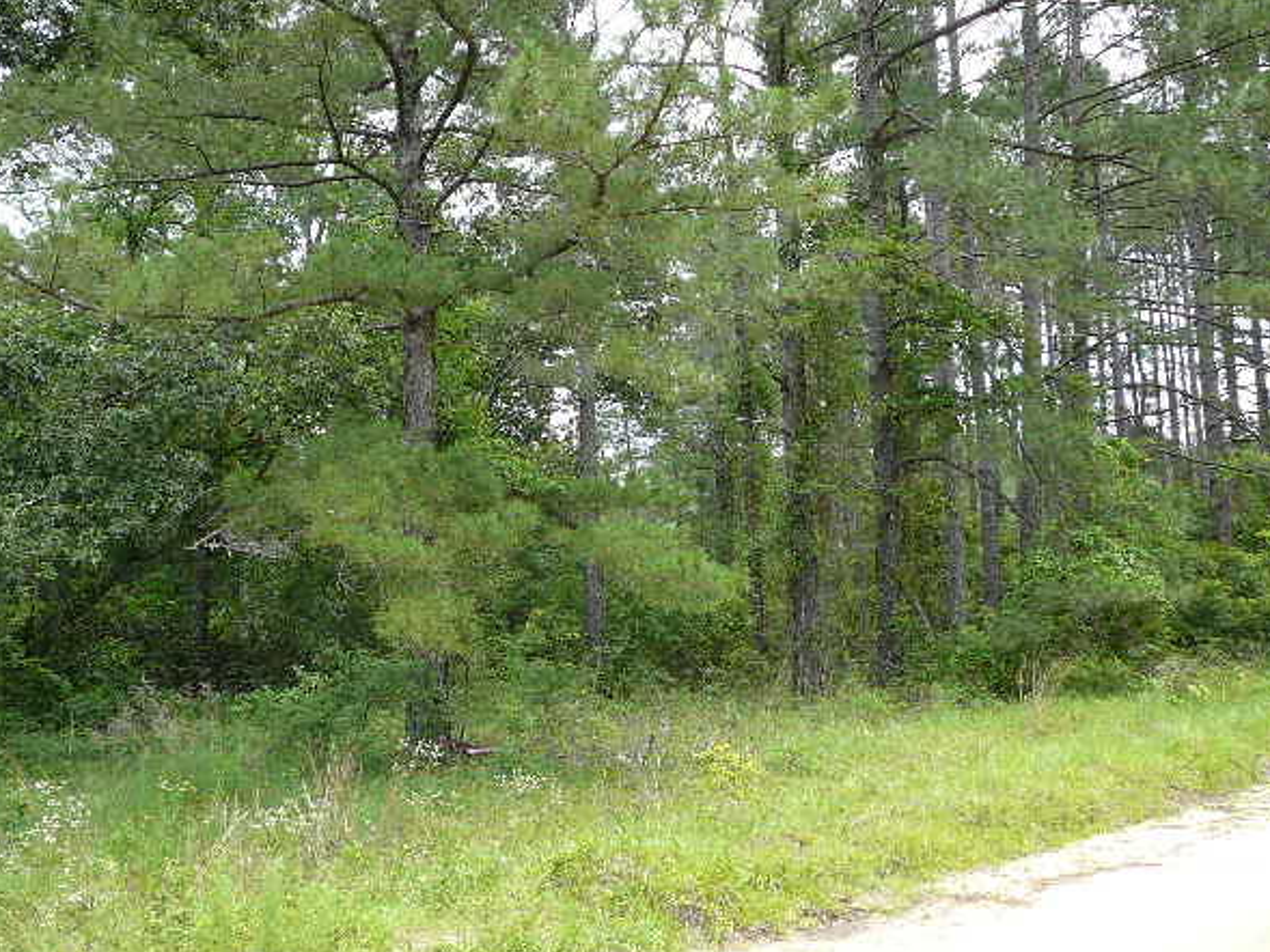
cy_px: 495
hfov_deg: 49.0
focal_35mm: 38
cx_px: 610
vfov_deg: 37.7
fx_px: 1394
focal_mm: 5.2
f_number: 2.8
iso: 80
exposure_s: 1/320
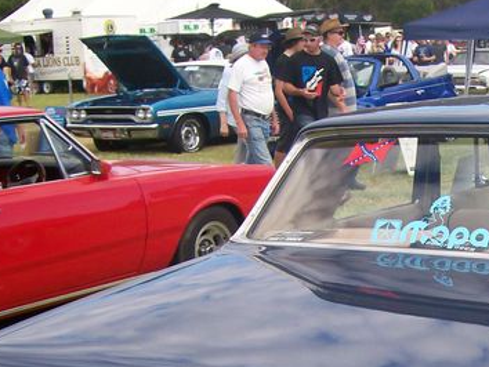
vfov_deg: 18.0
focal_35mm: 79
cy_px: 410
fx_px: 1117
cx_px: 443
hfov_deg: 24.0
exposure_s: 1/125
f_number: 7.2
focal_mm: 5.8
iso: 80
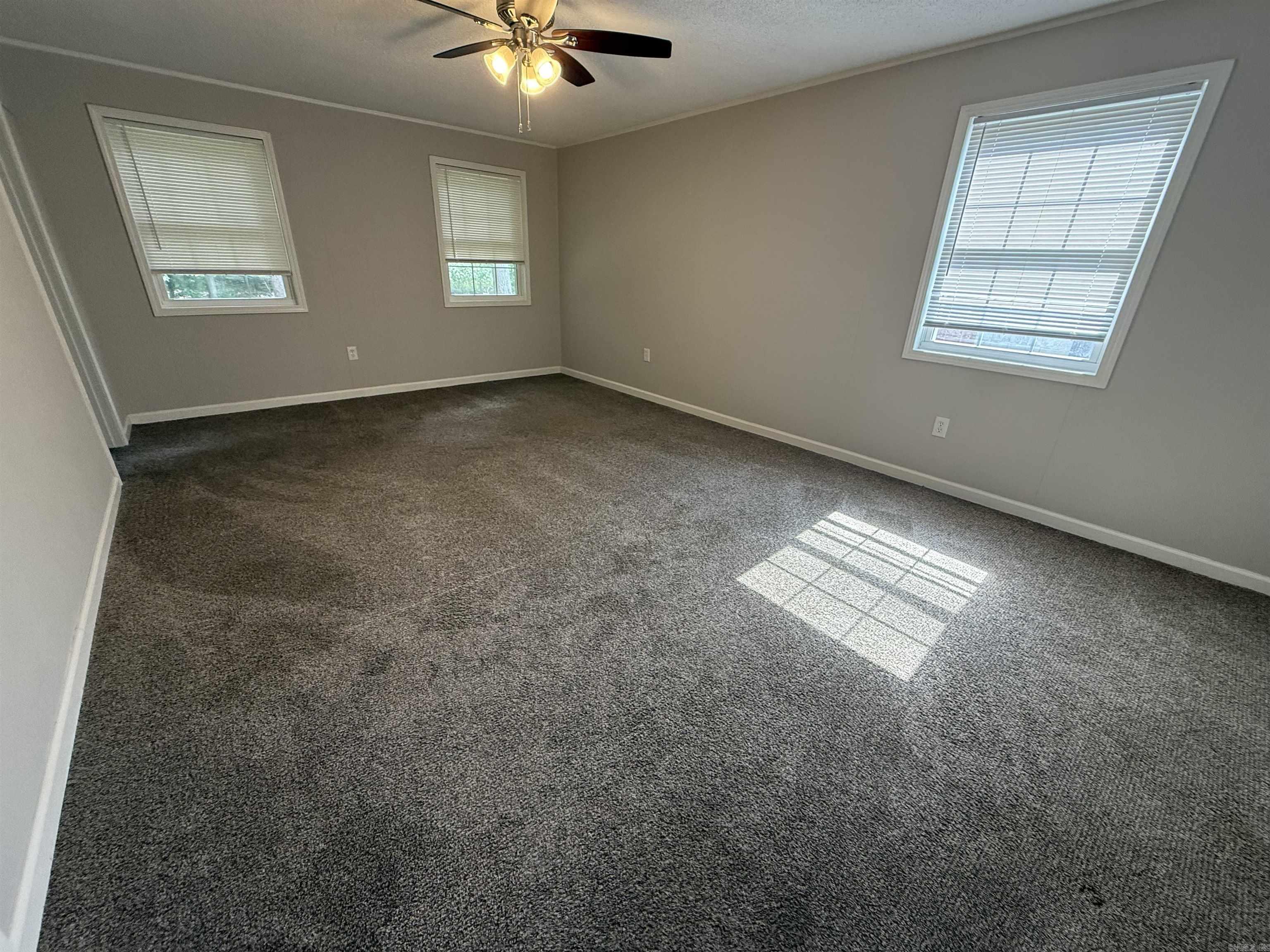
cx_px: 635
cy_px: 476
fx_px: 514
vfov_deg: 85.7
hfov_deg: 102.1
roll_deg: -2.0
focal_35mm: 14
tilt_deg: -21.6
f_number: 2.2
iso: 250
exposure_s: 1/99
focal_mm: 2.22
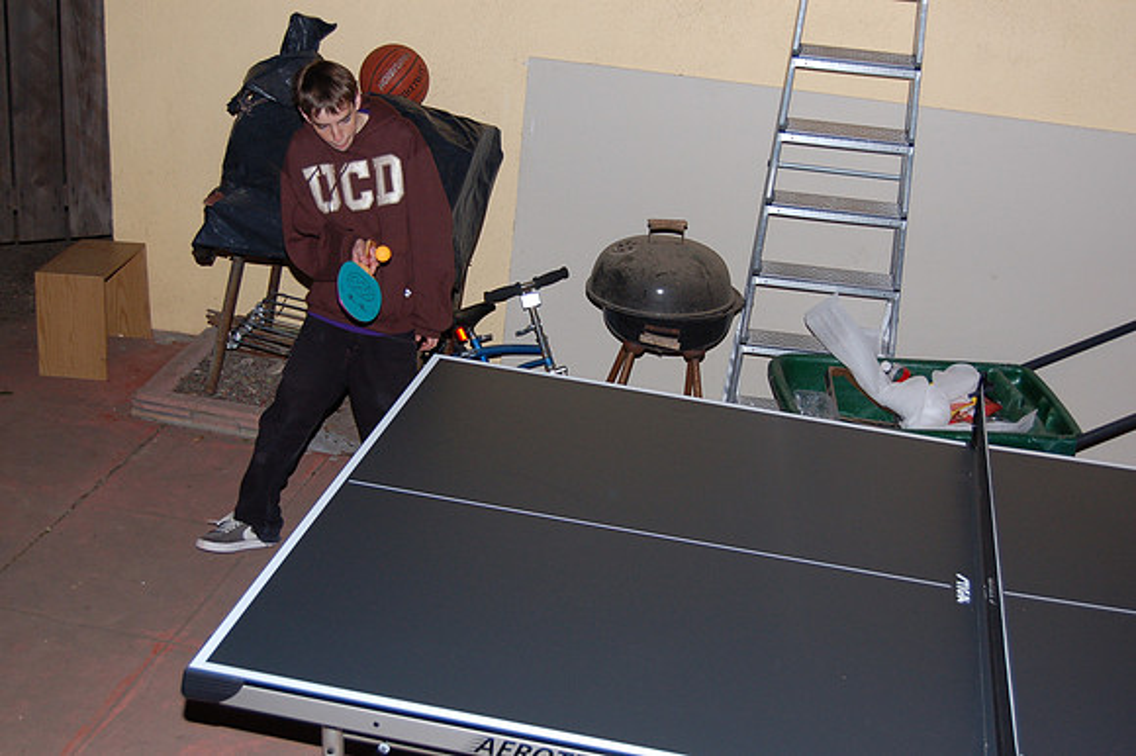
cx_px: 568
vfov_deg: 28.0
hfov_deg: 41.1
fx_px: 1514
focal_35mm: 48
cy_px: 378
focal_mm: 32
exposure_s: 1/60
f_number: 4.5
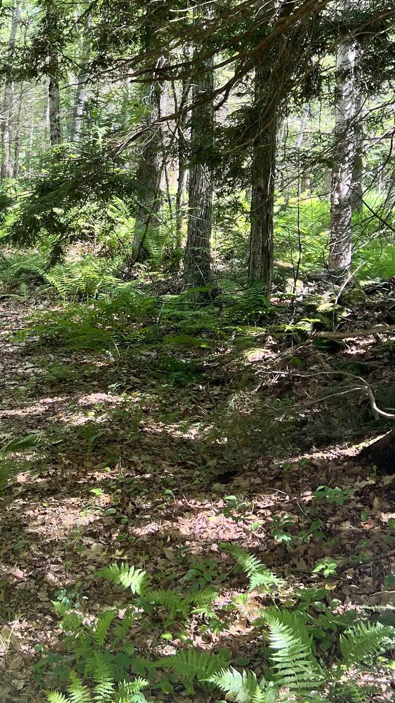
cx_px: 1
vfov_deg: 44.3
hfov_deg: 24.8
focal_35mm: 46
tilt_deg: -5.3
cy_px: 278
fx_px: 857
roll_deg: -2.3
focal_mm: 5.7
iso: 80
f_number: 1.5
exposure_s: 1/121
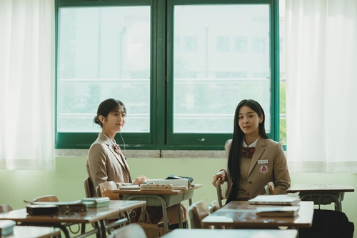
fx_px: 912
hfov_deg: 22.1
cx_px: 178
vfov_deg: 14.9
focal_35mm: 92
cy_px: 119
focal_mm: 92
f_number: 4.5
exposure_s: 1/400
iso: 640
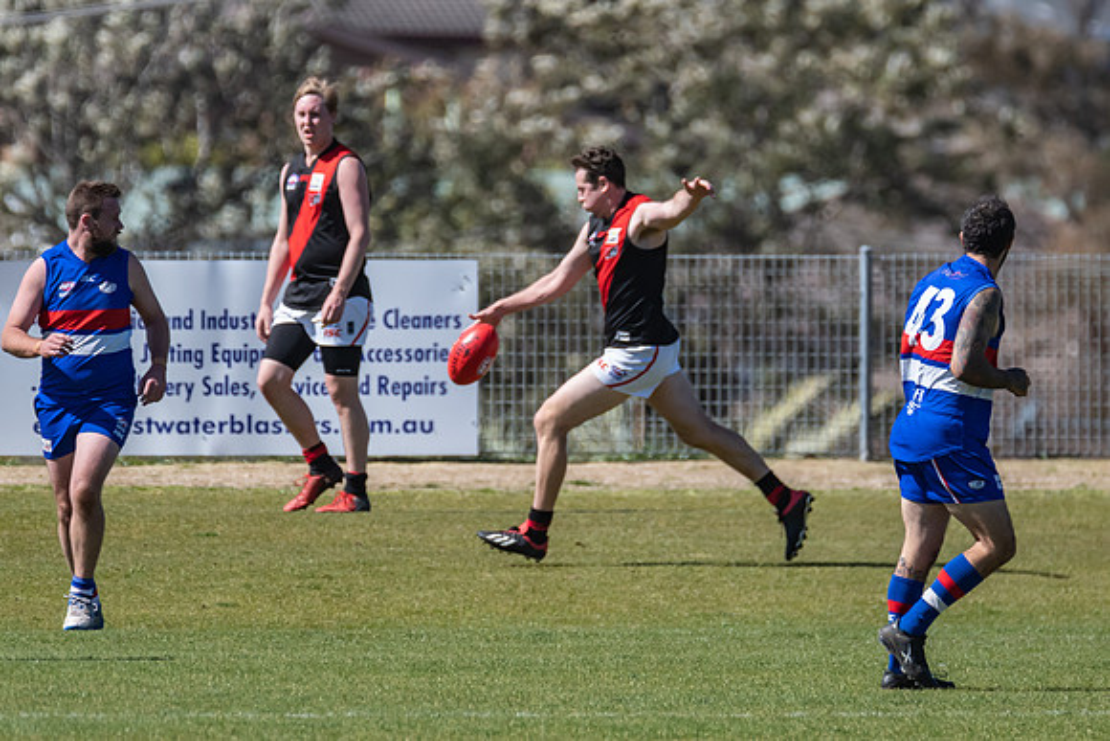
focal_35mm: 1041
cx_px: 700
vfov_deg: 1.3
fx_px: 32099
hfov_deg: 2.0
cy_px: 320
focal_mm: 550
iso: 800
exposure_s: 1/2500
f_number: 8
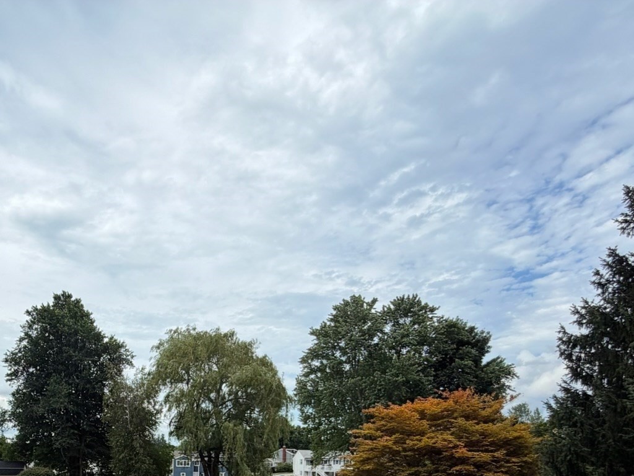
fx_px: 513
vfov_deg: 42.9
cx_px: 188
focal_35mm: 28
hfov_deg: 61.2
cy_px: 475
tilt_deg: -1.9
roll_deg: -0.3
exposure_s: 1/779
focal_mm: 2.22
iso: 20
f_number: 2.2
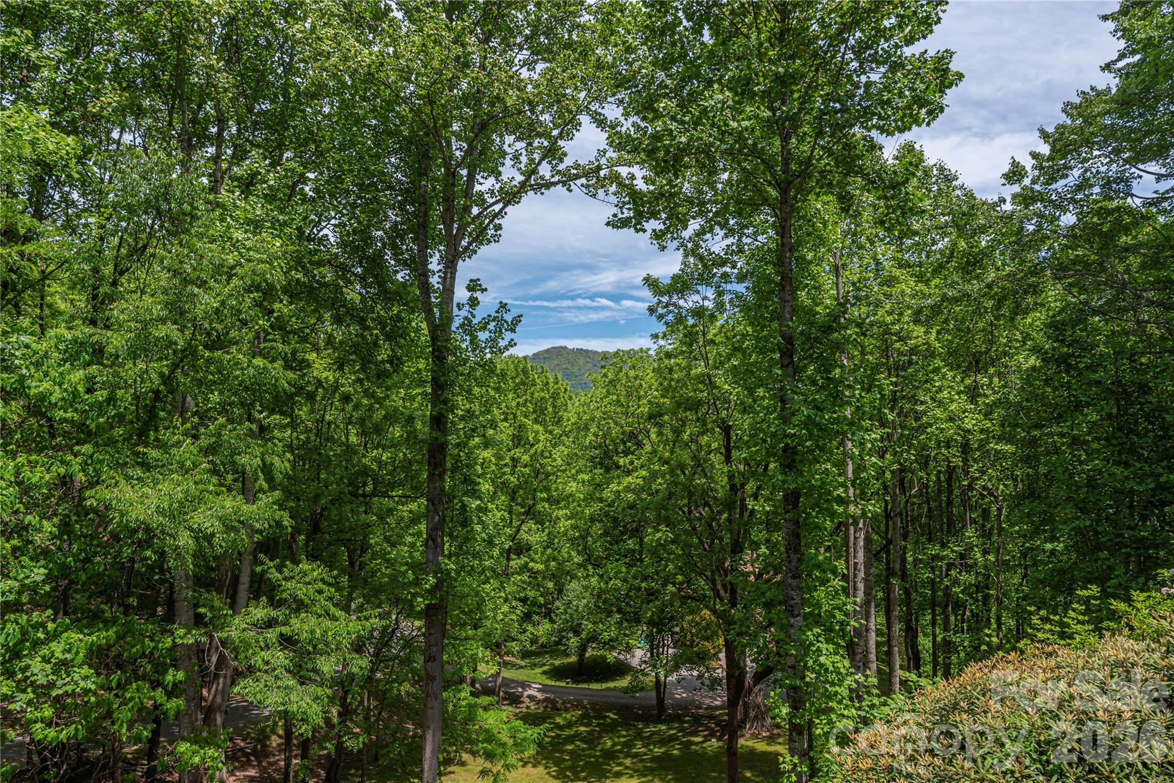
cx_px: 587
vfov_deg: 53.1
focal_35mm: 24
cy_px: 392
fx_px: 783
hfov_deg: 73.7
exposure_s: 1/1250
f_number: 8
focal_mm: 24
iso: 320
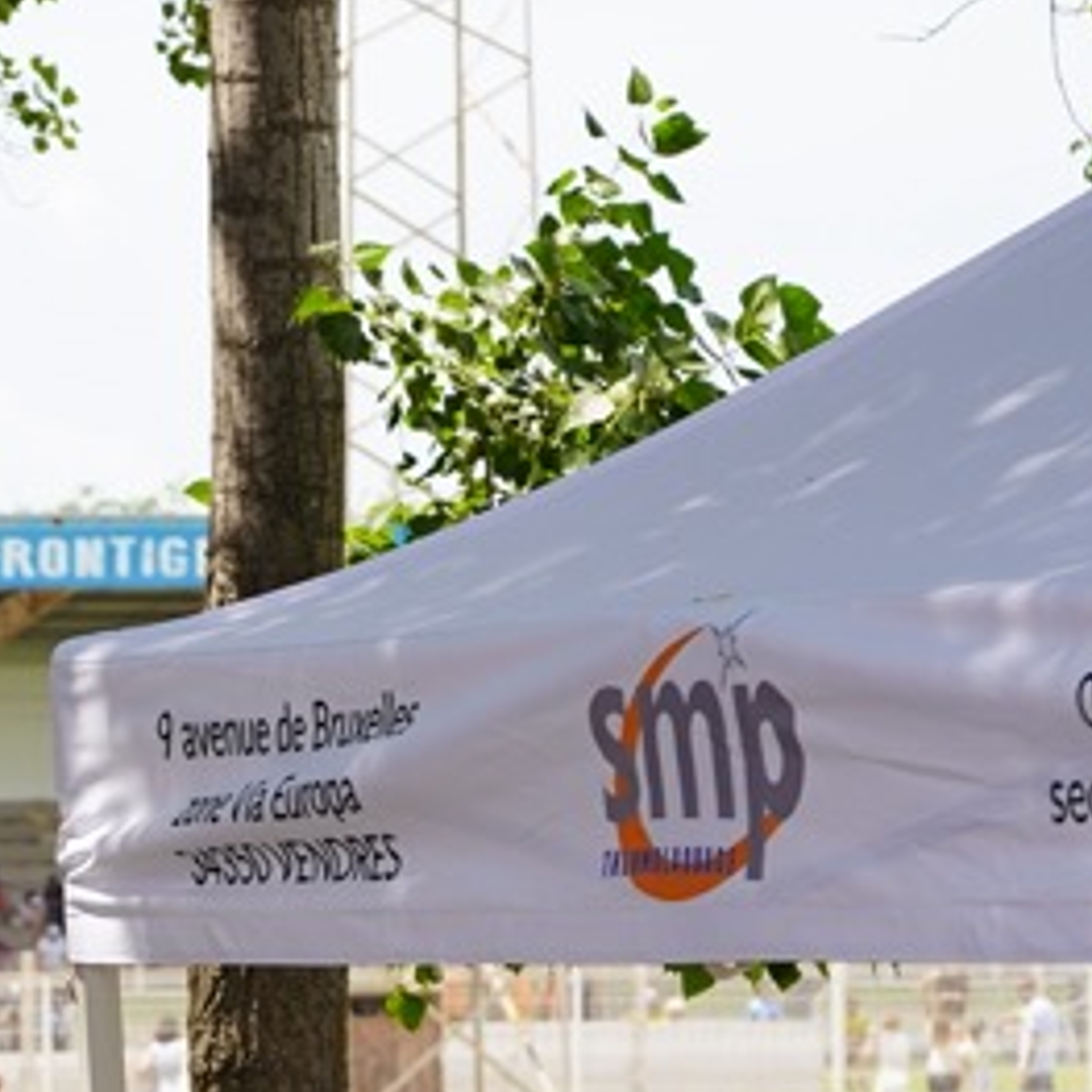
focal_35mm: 290
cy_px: 1352
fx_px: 10350
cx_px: -245
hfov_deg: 6.0
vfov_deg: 6.0
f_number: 5
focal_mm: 70
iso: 100
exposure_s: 1/320
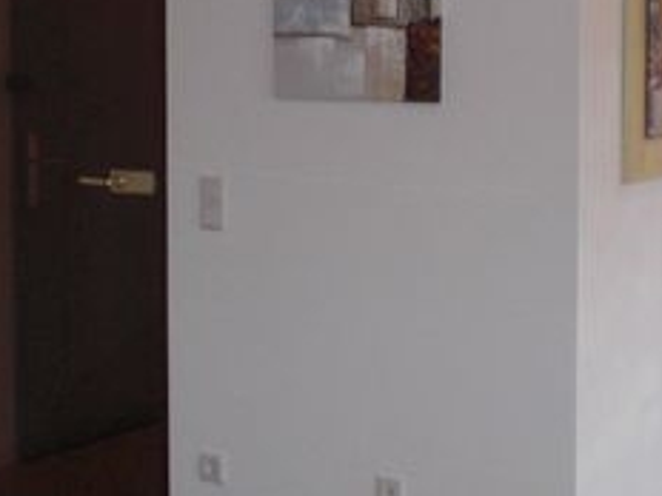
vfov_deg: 14.0
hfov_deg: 18.7
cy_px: 117
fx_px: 2008
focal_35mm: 105
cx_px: 394
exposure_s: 1/60
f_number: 3.1
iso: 200
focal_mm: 6.3
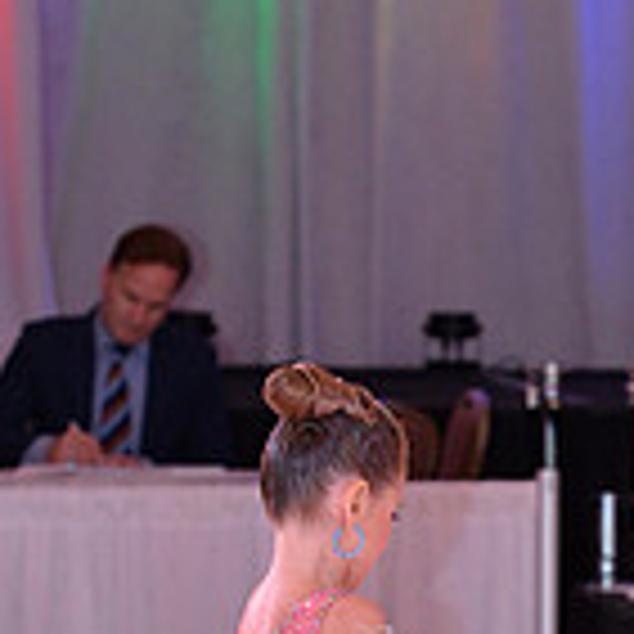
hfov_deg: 3.6
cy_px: 886
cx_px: 681
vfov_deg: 3.6
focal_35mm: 489
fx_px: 10133
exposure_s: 1/250
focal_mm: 140
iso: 2000
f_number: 5.6
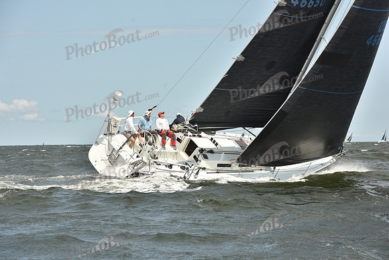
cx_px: 194
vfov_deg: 10.2
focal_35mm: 135
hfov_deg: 15.2
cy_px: 130
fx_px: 1459
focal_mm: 135
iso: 250
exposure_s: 1/800
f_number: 9
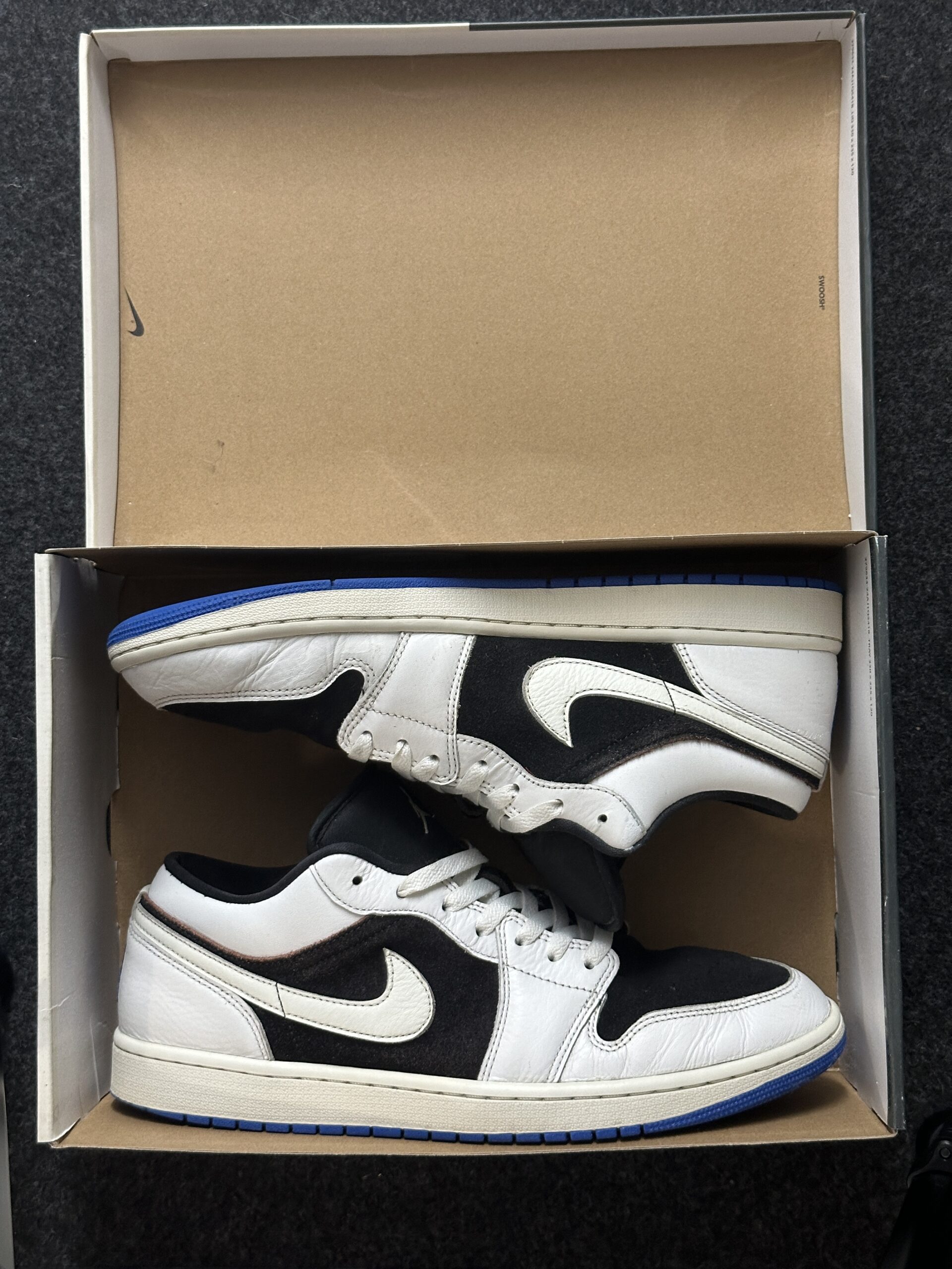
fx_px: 1760
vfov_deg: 39.7
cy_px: 634
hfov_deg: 30.3
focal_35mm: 48
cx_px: 476
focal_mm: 6.86
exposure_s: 1/50
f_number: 1.78
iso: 250
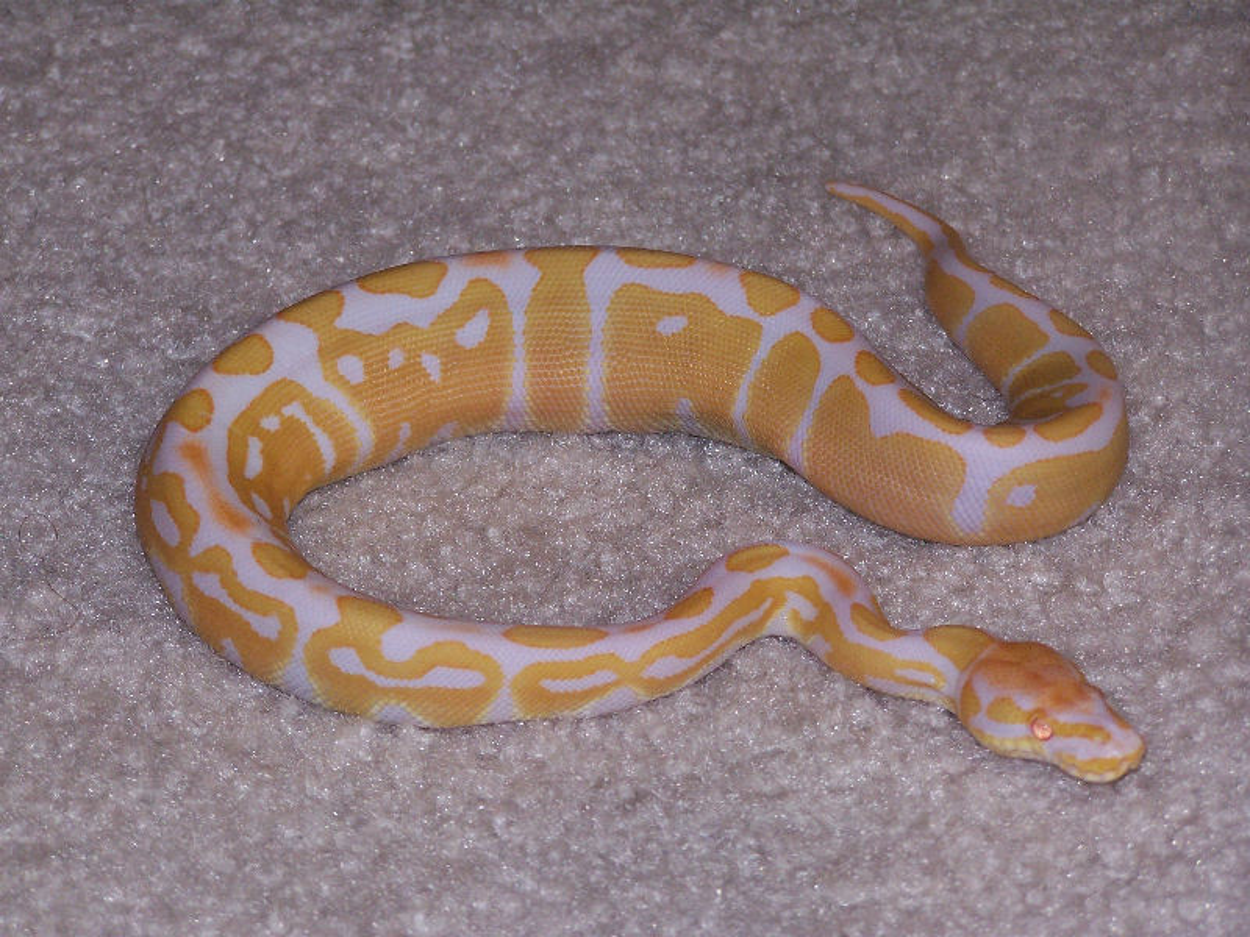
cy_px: 468
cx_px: 625
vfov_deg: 9.3
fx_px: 5742
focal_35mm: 159
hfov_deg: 12.4
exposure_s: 1/125
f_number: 3.2
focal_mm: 26.4
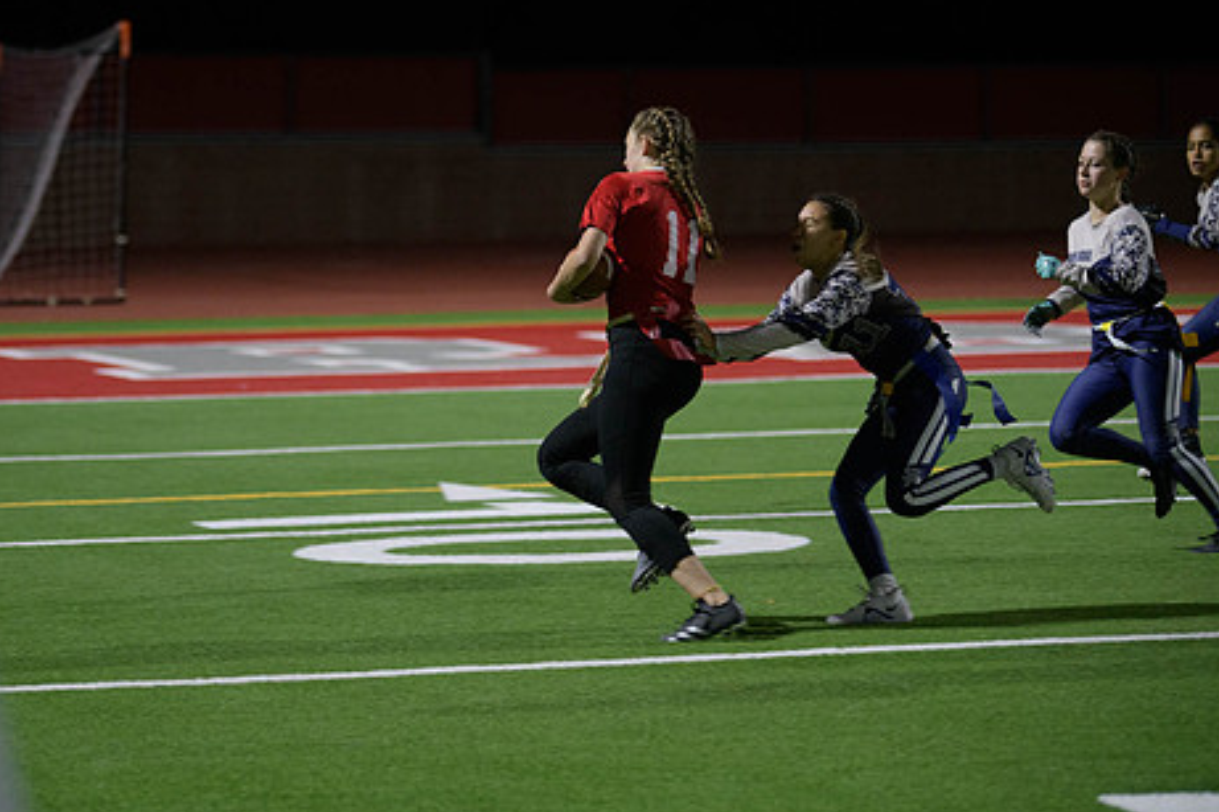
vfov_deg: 9.7
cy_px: 369
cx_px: 463
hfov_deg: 14.5
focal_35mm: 141
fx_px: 4772
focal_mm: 112
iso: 2500
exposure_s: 1/640
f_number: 2.8
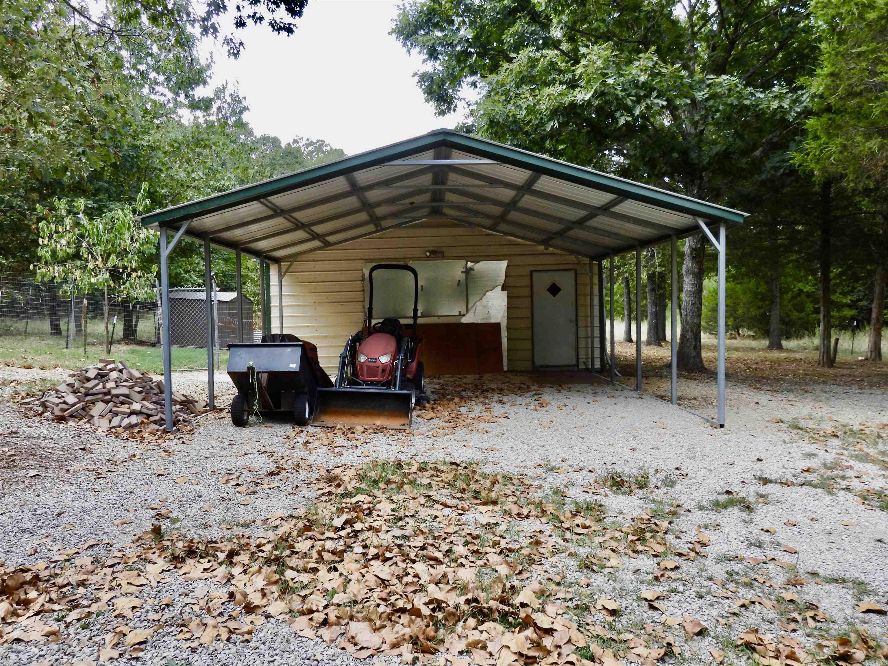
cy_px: 333
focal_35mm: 24
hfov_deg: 71.6
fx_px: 616
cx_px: 444
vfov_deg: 56.8
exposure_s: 1/250
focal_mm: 4.3
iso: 100
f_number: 2.8
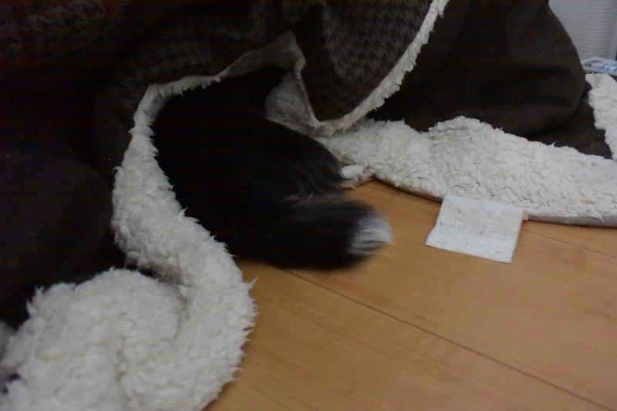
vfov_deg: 47.9
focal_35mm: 27
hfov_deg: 67.4
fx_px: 463
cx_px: 308
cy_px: 206
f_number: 4
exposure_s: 1/25
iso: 6400
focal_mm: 10
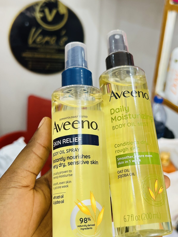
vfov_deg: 44.8
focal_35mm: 42
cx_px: 102
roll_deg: -4.8
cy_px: 113
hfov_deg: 34.3
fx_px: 288
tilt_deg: -22.2
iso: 125
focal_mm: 5.7
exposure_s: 1/121
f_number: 1.5
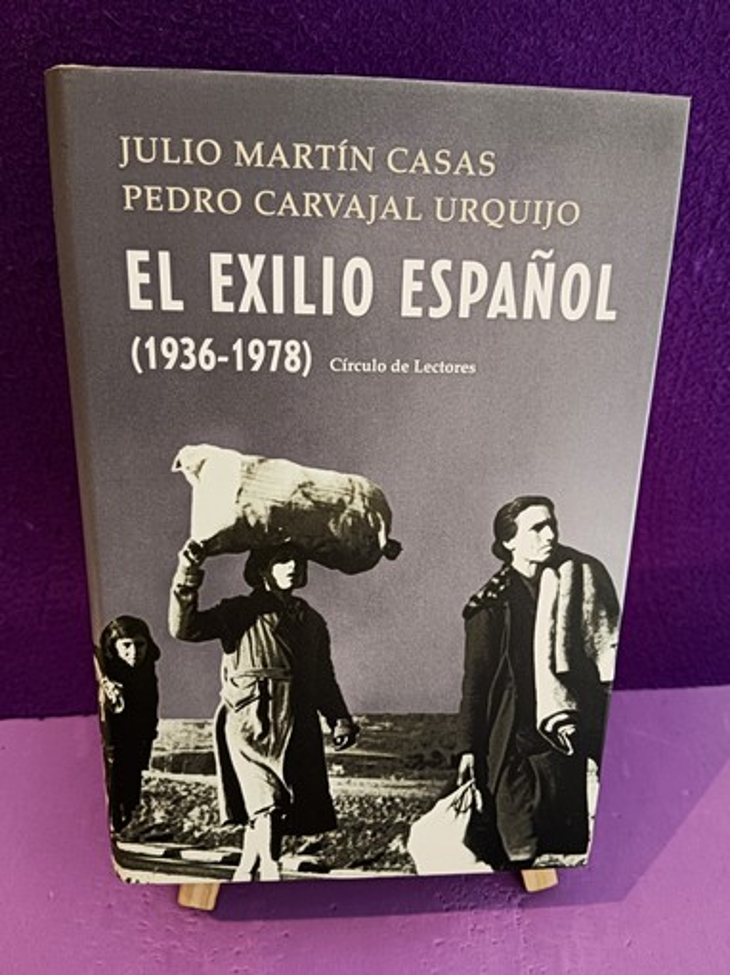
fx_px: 732
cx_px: 365
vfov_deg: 67.3
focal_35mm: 26
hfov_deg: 53.0
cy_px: 488
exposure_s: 1/100
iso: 450
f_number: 1.8
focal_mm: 3.96
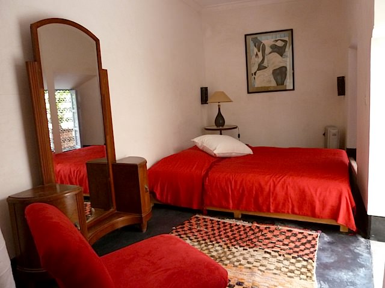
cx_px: 192
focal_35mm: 25
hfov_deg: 69.4
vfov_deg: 54.9
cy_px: 144
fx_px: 278
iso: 400
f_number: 3.3
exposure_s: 1/8
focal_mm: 4.1
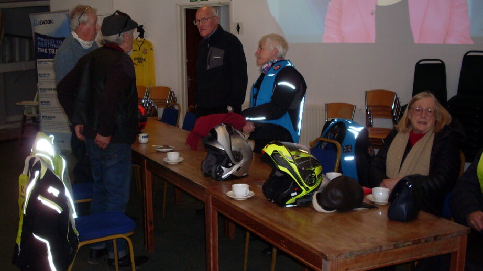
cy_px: 170
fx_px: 589
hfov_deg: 44.6
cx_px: 226
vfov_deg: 25.9
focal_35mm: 46
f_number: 2.8
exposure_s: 1/45
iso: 100
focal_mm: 6.3
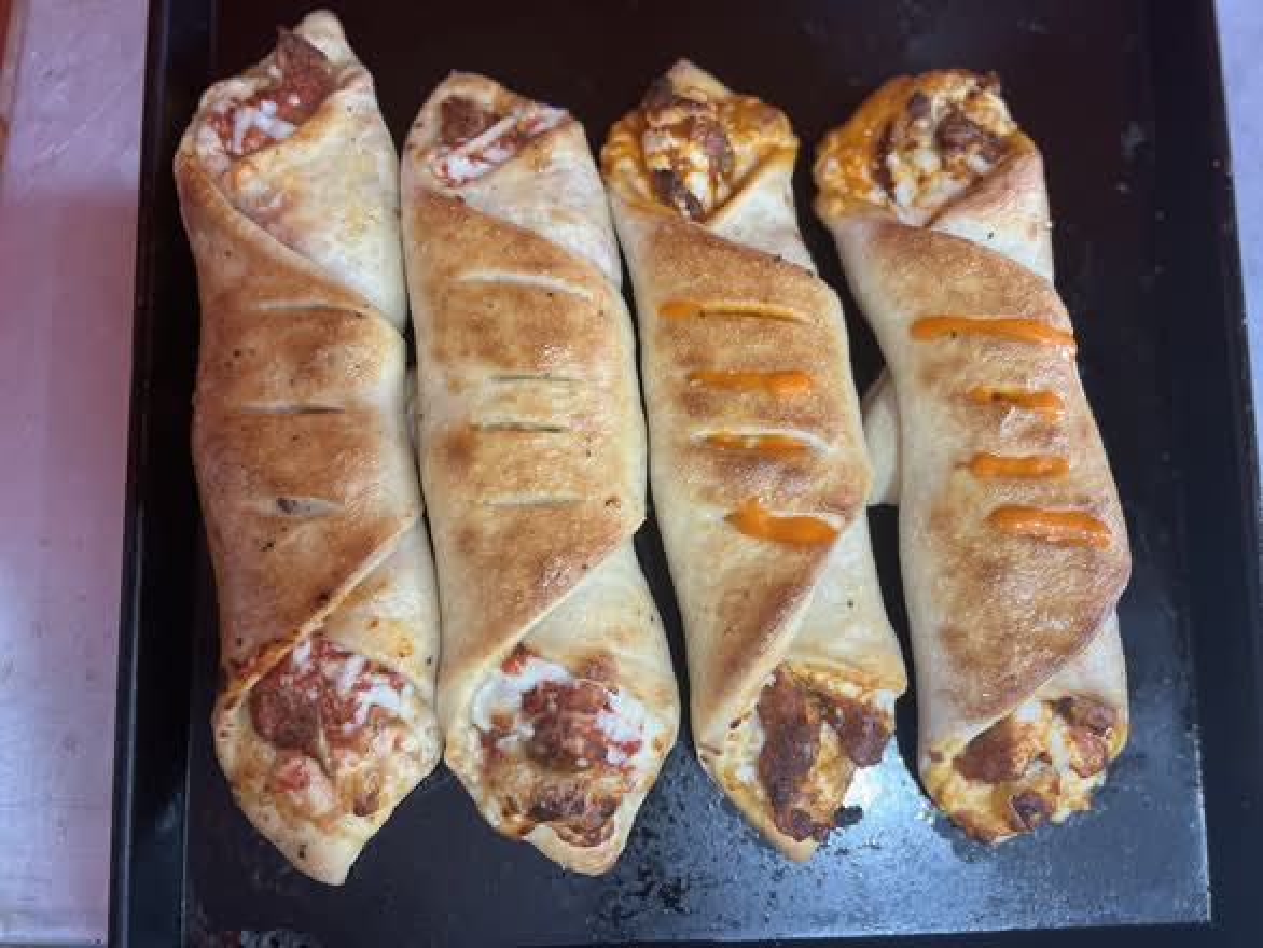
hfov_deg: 67.3
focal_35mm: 26
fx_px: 949
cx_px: 632
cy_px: 474
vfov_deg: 53.1
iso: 125
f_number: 1.5
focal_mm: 5.7
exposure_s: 1/60
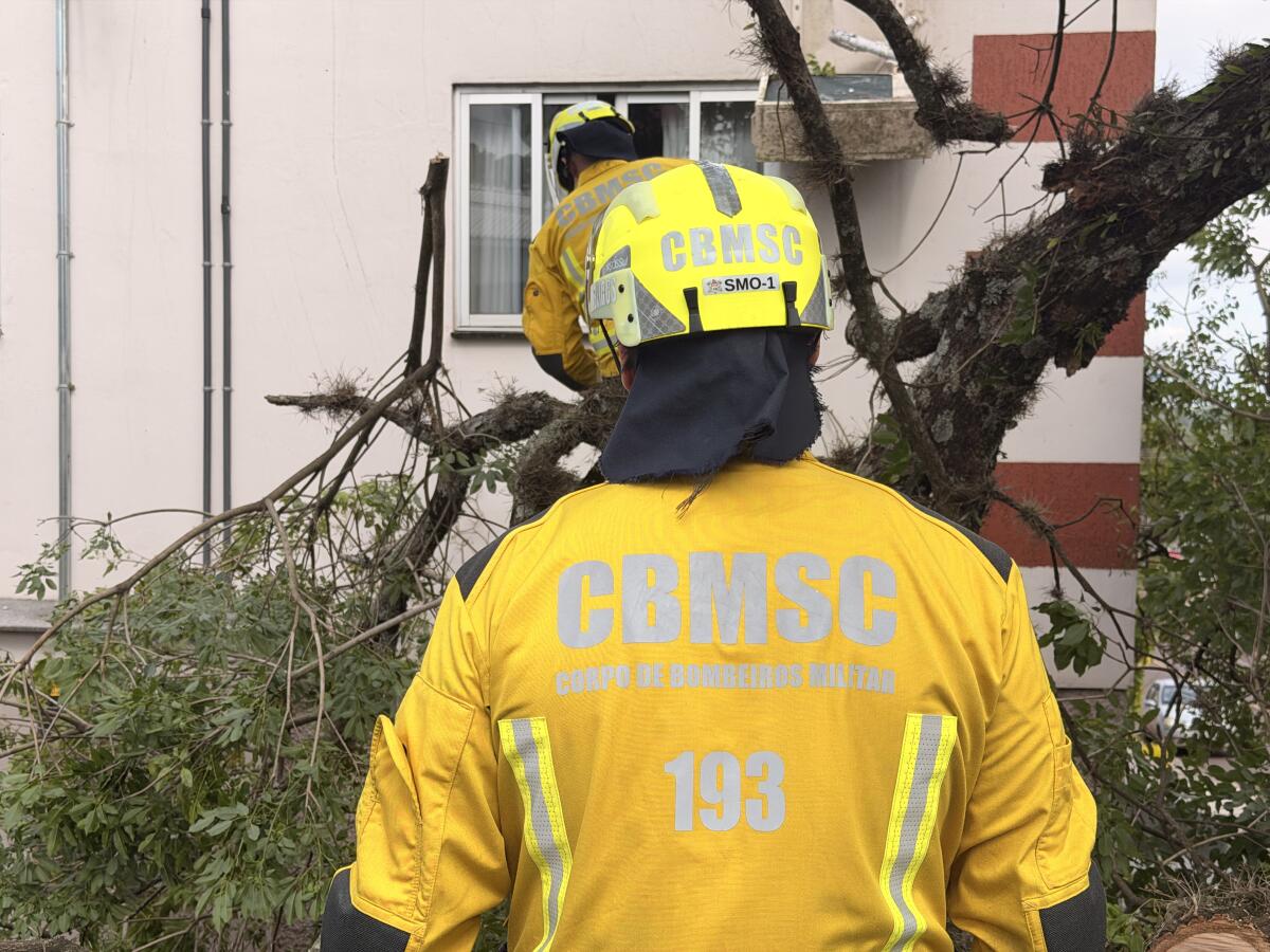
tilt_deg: -1.0
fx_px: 1761
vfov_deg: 30.3
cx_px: 635
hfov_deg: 39.7
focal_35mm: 48
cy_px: 476
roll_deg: +0.0
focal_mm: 6.76
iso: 64
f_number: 1.78
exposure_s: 1/2146
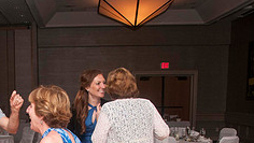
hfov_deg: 26.7
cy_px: 204
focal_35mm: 77
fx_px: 519
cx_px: 33
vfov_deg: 14.8
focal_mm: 20
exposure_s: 1/60
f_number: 5.6
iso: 400
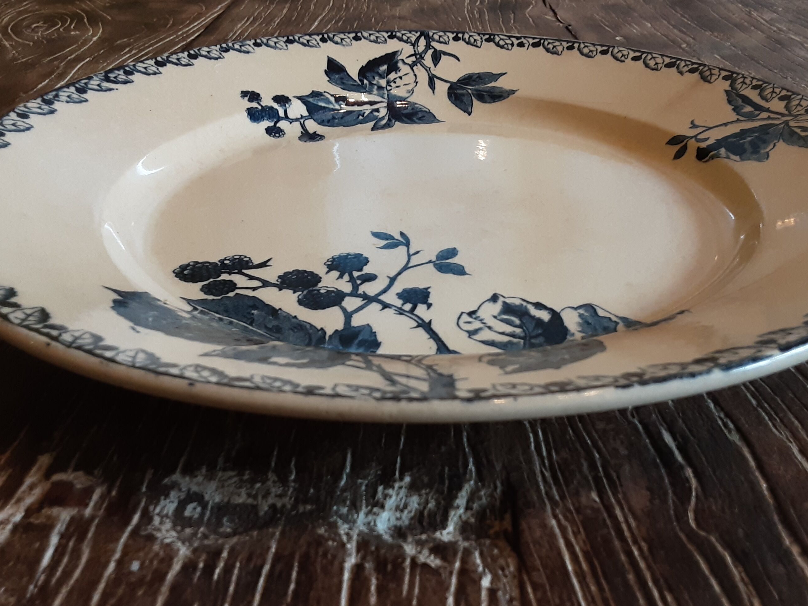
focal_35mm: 35
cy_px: 310
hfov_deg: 52.6
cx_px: 439
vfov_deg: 40.7
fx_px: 817
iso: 125
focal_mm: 2.9
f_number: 1.9
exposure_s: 1/33
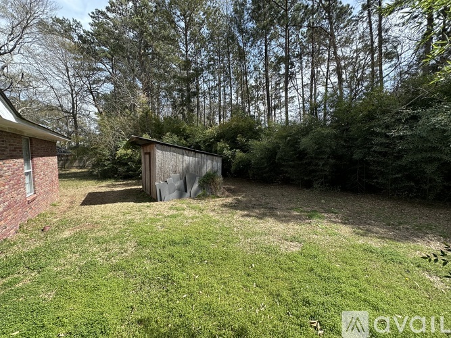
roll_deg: -0.3
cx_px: 226
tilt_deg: -4.9
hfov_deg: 102.1
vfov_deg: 85.7
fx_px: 182
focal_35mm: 14
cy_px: 169
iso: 40
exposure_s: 1/725
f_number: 2.2
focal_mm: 2.22
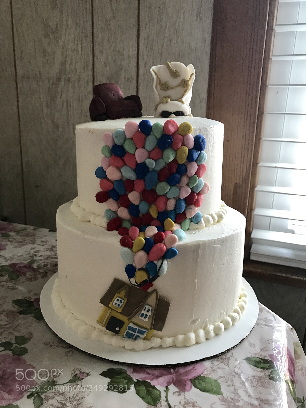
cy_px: 204
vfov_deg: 63.4
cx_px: 153
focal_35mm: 28
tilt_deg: -14.8
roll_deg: -2.0
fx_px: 330
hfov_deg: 49.7
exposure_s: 1/24
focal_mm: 3.99
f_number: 1.8
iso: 40
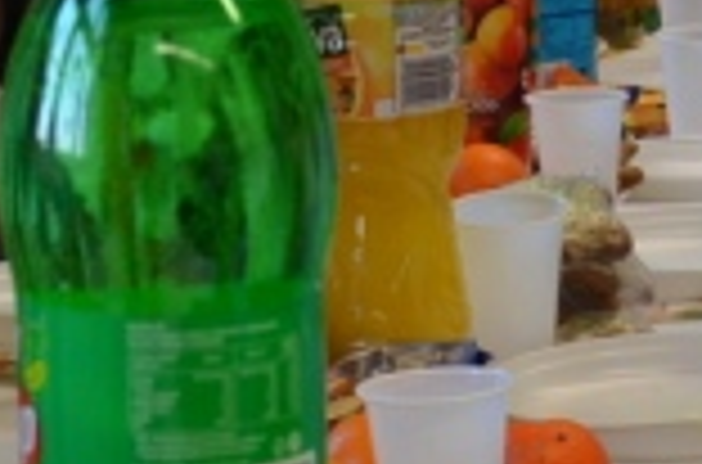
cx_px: 662
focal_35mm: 177
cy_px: -113
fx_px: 3441
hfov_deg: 11.6
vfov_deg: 7.6
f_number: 4.5
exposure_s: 1/80
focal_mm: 18
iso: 400
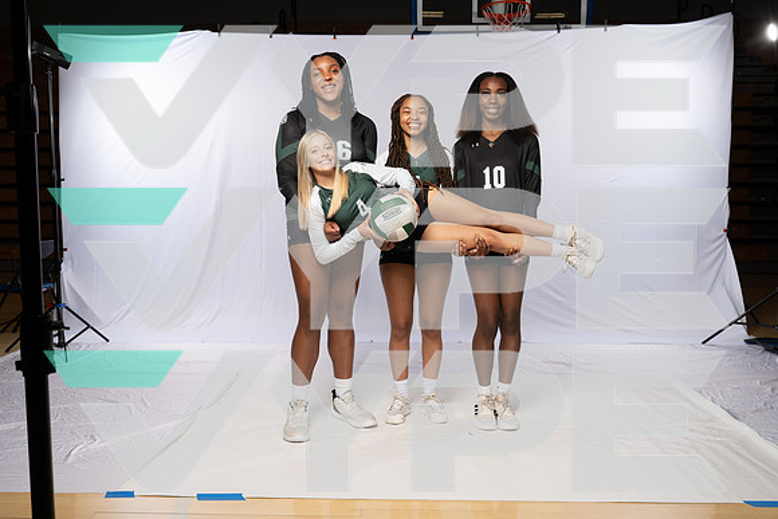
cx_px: 389
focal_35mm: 31
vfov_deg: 42.3
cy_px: 260
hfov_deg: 60.3
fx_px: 670
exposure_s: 1/250
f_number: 8
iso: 200
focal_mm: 31
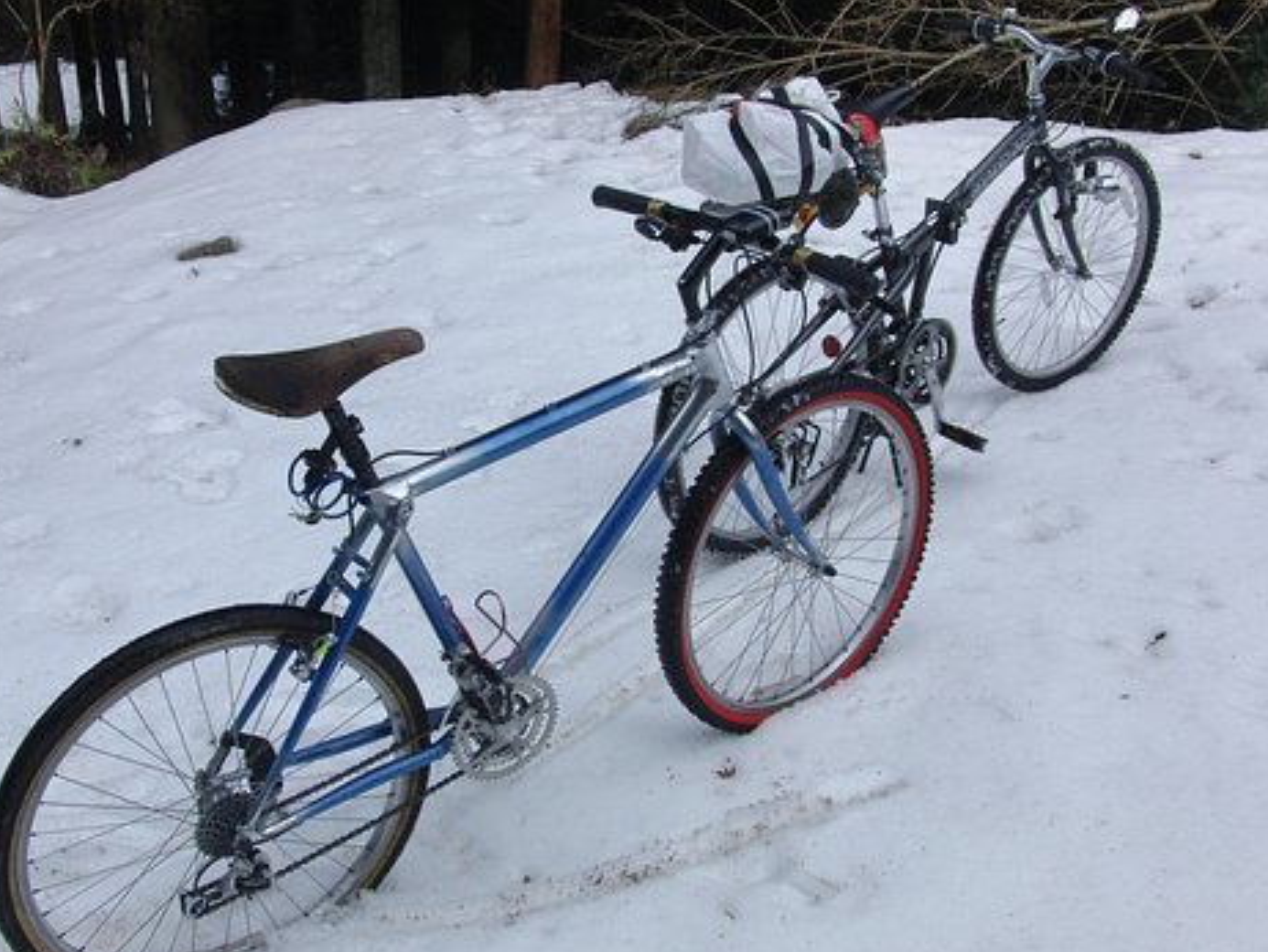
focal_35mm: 41
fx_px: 1503
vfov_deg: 35.2
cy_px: 502
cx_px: 618
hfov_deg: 45.7
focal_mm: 6.42
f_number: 8.5
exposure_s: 1/250
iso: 100
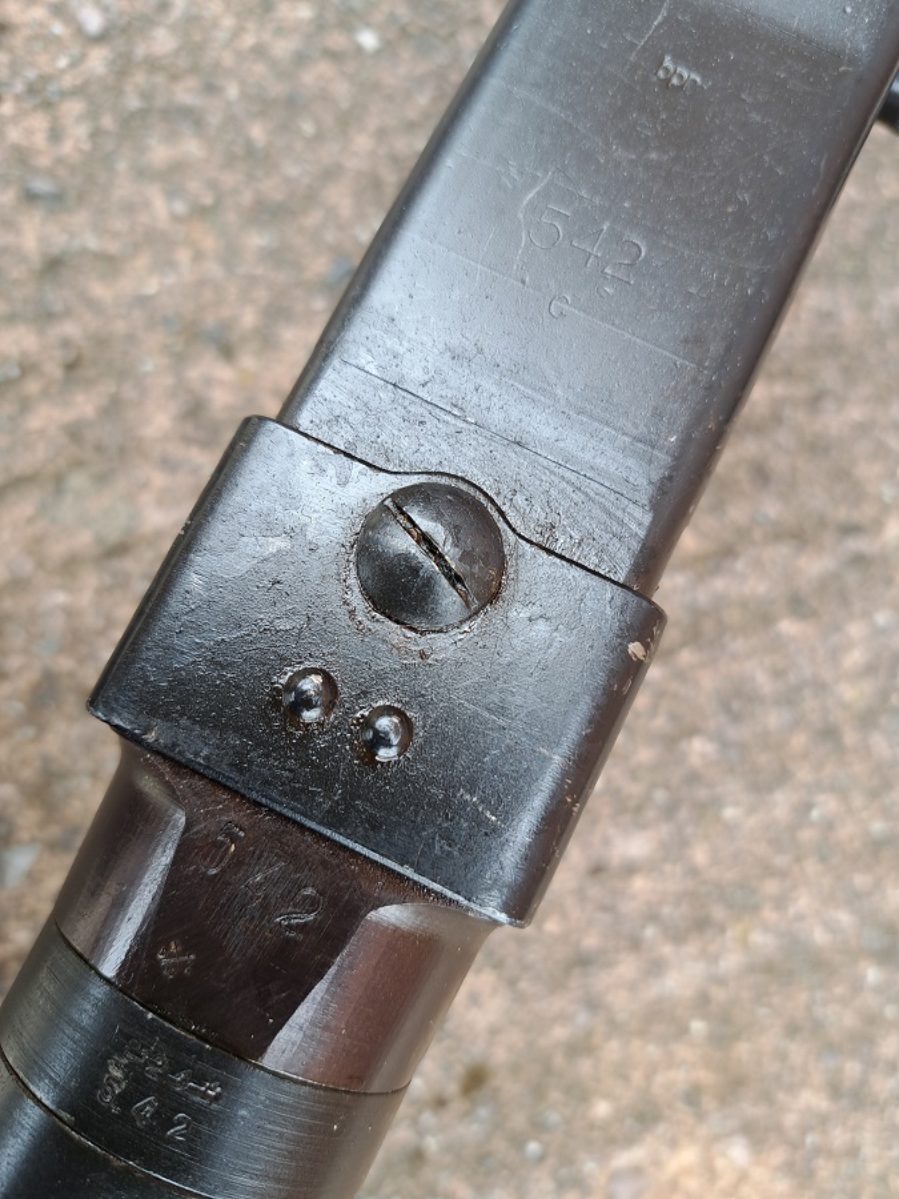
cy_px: 600
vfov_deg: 71.6
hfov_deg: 56.8
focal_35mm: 24
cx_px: 450
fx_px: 831
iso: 50
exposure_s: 1/50
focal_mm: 5.23
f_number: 1.8
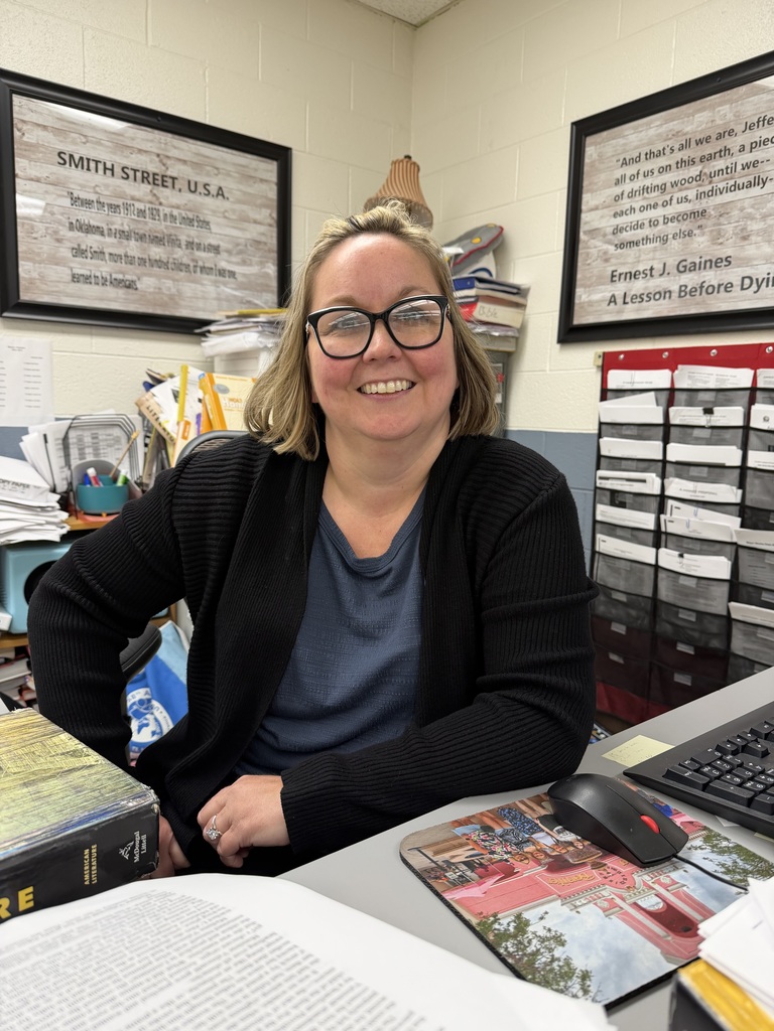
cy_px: 516
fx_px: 716
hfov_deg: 56.8
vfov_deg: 71.6
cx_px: 387
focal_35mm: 24
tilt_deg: -8.5
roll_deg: -1.4
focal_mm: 6.76
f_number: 1.78
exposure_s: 1/60
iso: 160
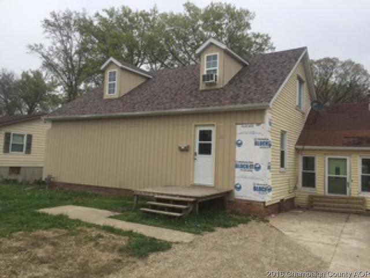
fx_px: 310
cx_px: 185
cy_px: 139
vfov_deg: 48.2
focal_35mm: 29
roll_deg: -2.9
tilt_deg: +4.0
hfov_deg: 61.7
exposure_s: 1/1883
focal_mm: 4.15
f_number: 2.2
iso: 32
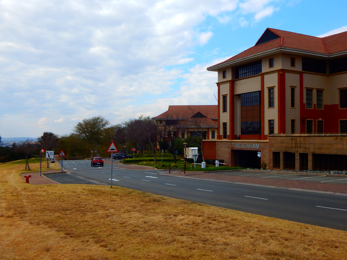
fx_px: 381
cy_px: 130
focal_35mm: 38
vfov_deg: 37.7
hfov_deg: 49.0
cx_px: 174
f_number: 3.4
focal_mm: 6.8
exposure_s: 1/800
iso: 125
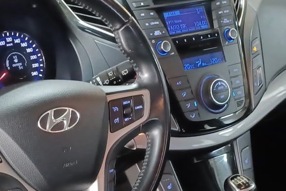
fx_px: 564
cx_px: 109
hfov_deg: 28.4
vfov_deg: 17.8
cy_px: 260
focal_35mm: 71
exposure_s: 1/25
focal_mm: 4.6
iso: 800
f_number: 1.8
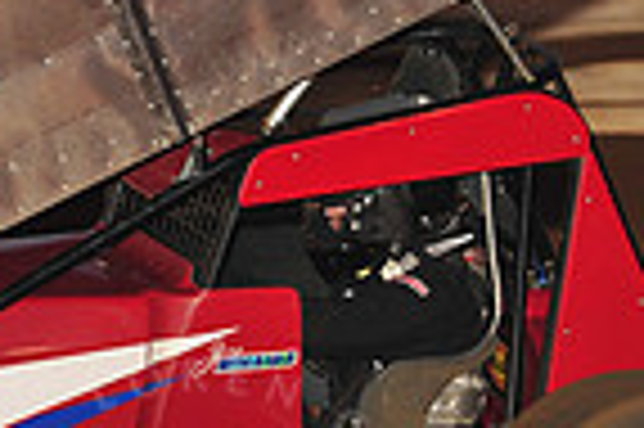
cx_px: 194
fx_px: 10542
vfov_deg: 2.3
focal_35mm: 590
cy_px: 216
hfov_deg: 3.5
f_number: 6.3
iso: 800
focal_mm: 145
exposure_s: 1/320
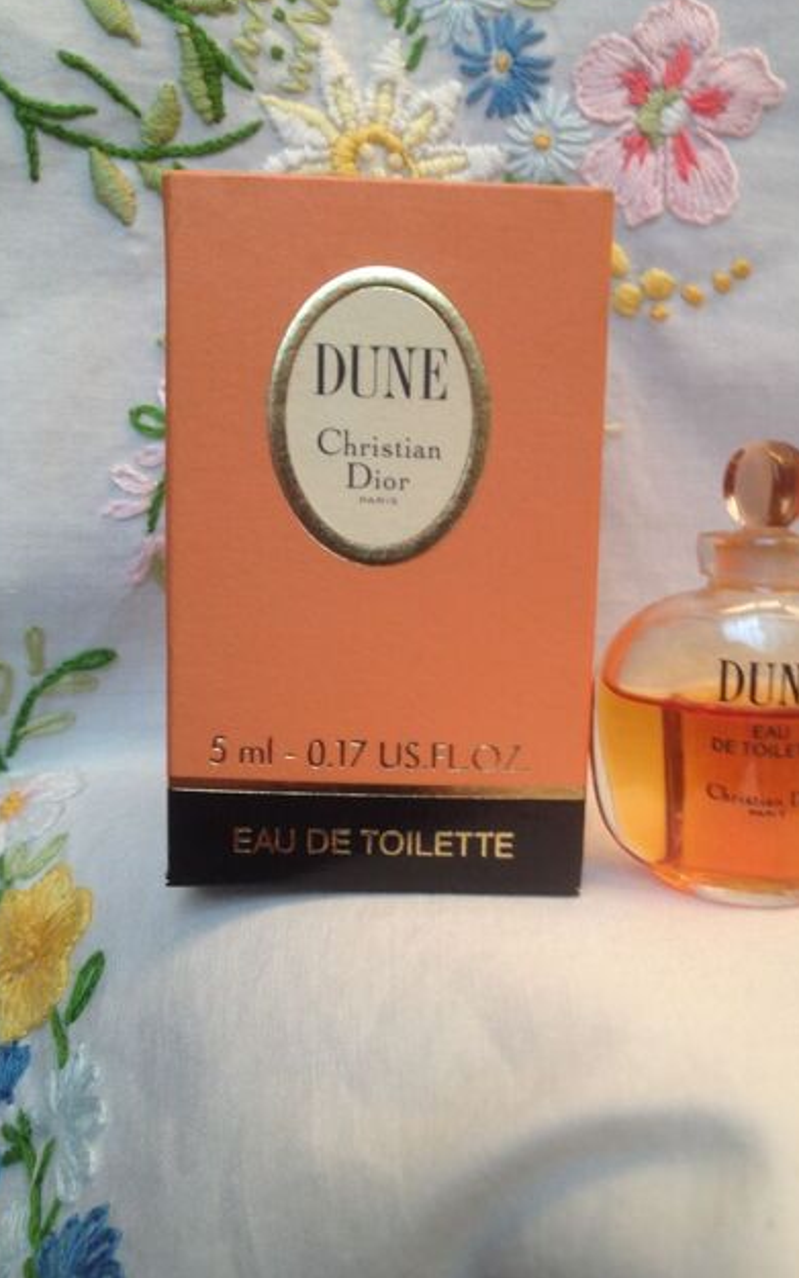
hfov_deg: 33.5
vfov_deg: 51.5
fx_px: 1323
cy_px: 628
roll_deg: +0.3
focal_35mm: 38
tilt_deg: -8.6
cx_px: 468
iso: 80
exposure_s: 1/20
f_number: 2.4
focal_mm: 4.28
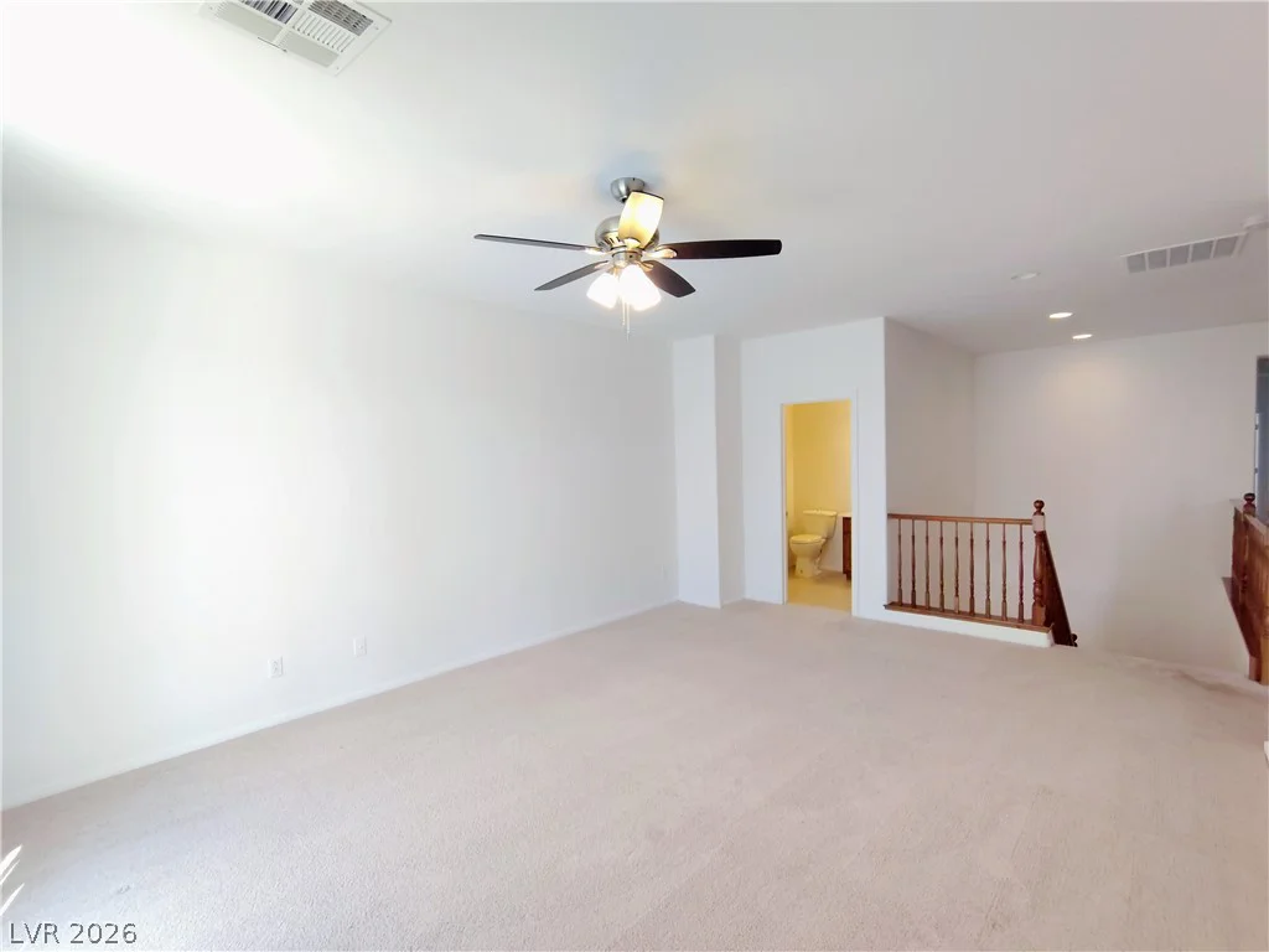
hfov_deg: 94.5
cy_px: 476
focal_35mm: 16
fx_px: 587
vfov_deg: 78.1
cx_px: 634
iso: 183
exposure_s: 1/30
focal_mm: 2.13
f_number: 2.2
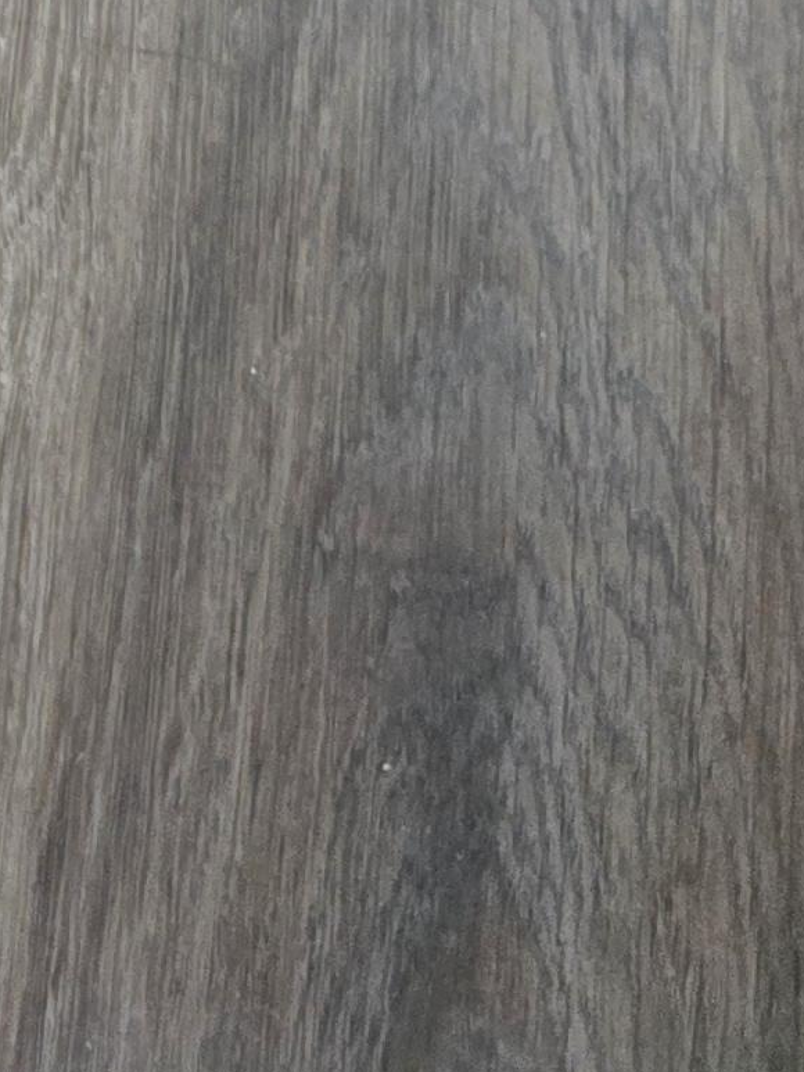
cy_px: -1693
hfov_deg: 10.7
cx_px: -1123
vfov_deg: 12.2
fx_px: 3684
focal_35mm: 119
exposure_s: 1/120
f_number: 1.7
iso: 2500
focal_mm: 6.3
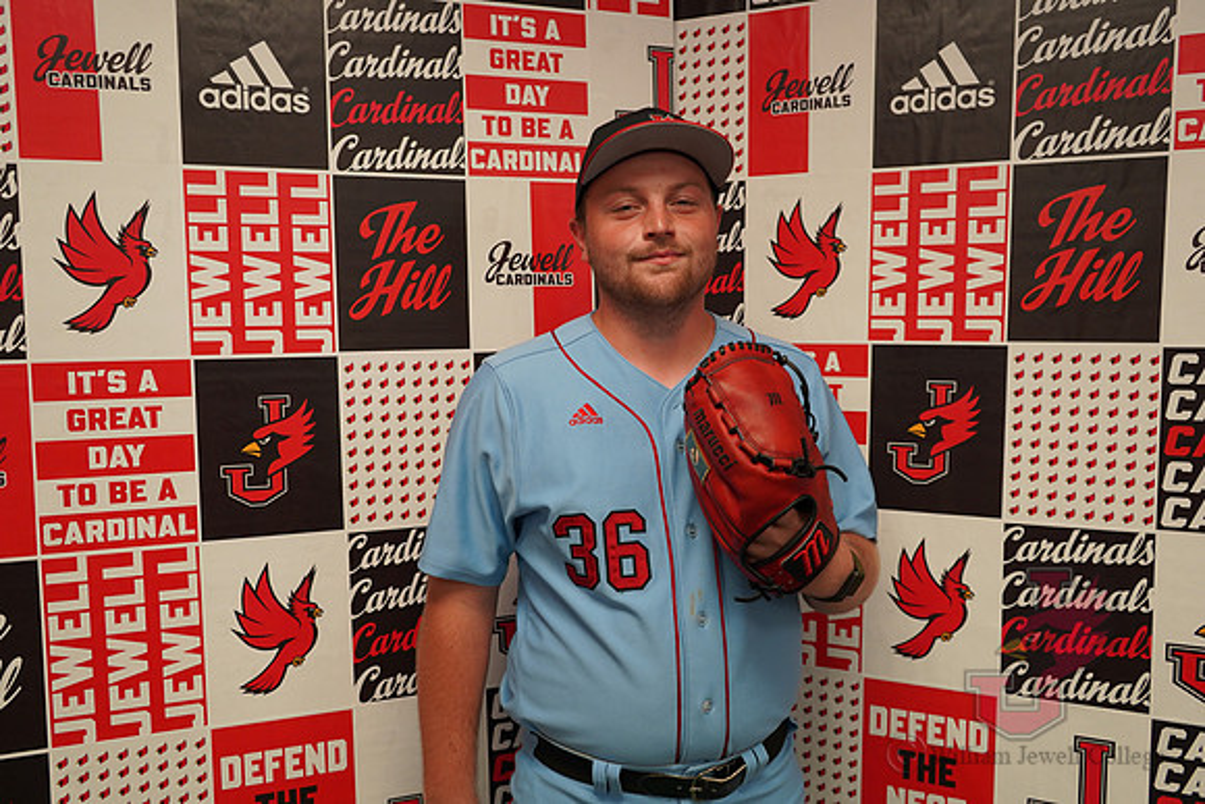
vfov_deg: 45.0
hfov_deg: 63.6
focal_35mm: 29
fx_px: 971
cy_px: 402
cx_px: 602
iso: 800
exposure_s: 1/160
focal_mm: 29
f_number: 4
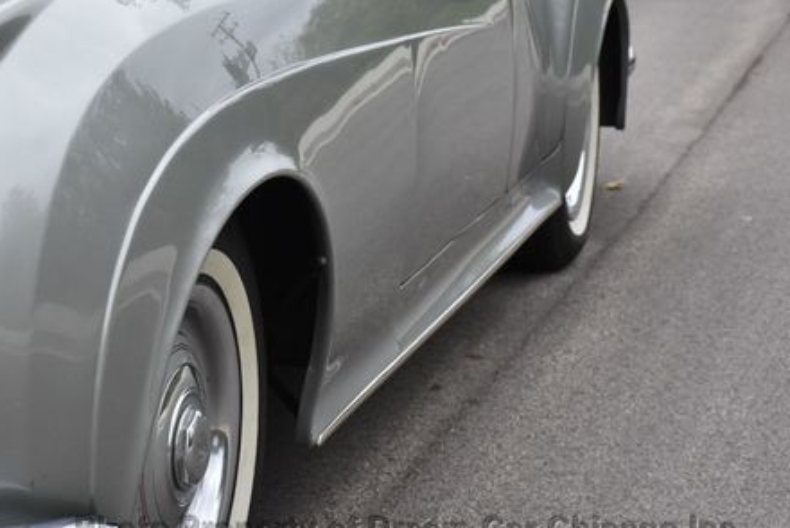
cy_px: 180
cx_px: 221
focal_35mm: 109
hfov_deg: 18.6
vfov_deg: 12.6
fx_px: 2393
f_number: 8
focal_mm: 50
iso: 800
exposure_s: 1/400
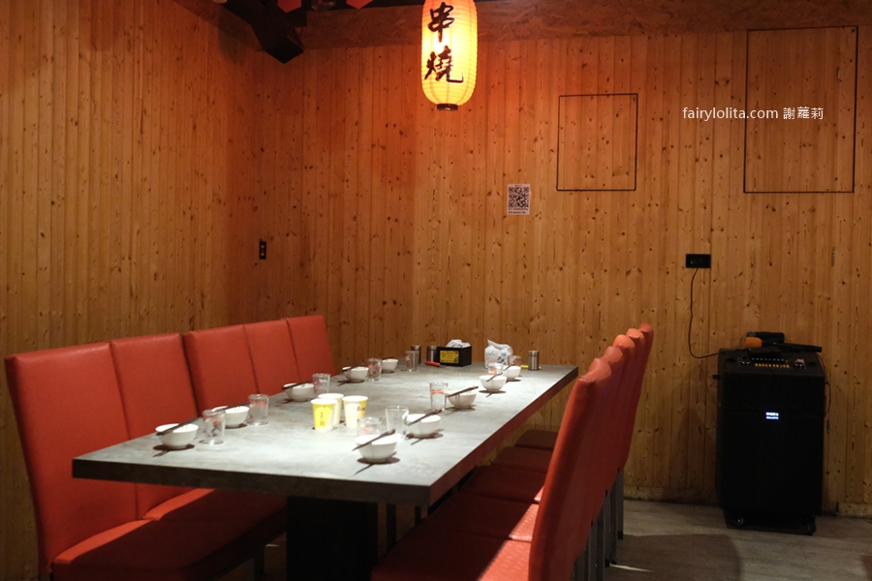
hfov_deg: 54.4
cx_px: 436
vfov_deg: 37.9
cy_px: 290
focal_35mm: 35
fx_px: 848
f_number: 2.8
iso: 10000
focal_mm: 23
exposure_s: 1/280
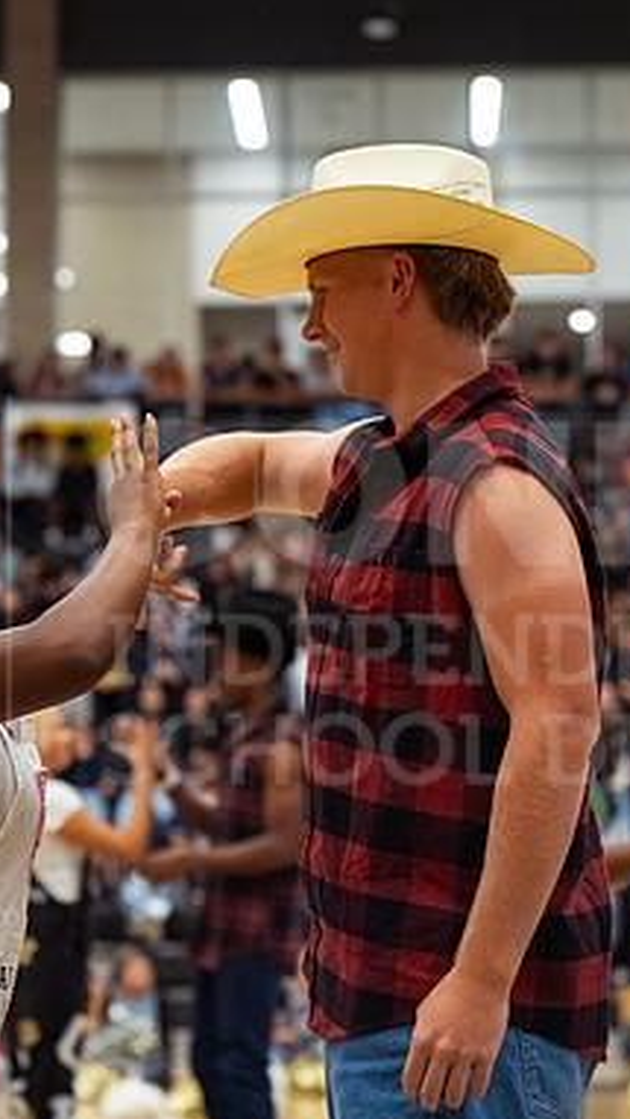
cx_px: 149
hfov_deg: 10.5
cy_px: 558
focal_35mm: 115
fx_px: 3414
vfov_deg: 18.6
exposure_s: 1/1000
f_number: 3.2
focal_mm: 70
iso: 3200
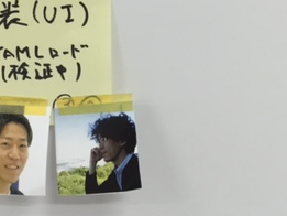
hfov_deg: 27.3
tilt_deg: -9.8
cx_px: 115
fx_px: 589
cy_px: -44
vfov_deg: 19.5
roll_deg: -0.7
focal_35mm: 71
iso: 32
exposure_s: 1/40
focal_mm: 4.15
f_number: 2.2
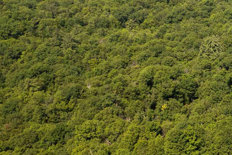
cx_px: 315
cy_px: 76
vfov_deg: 20.3
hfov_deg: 25.2
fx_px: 432
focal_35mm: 67
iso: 100
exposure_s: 1/160
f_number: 2.8
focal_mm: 8.38
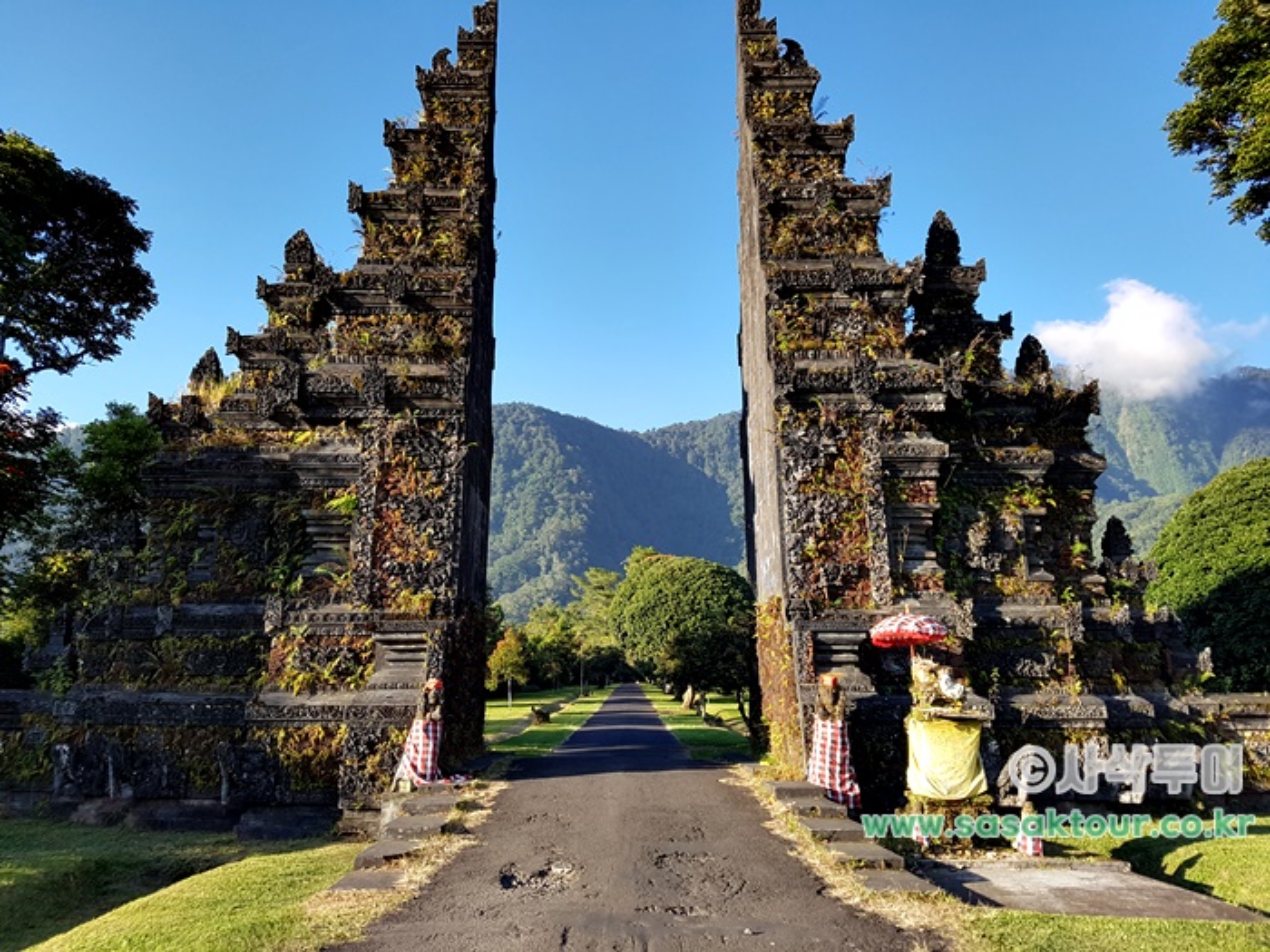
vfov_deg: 53.1
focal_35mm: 26
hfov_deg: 67.3
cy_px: 476
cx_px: 635
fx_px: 954
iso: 50
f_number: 1.7
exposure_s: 1/964
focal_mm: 4.2
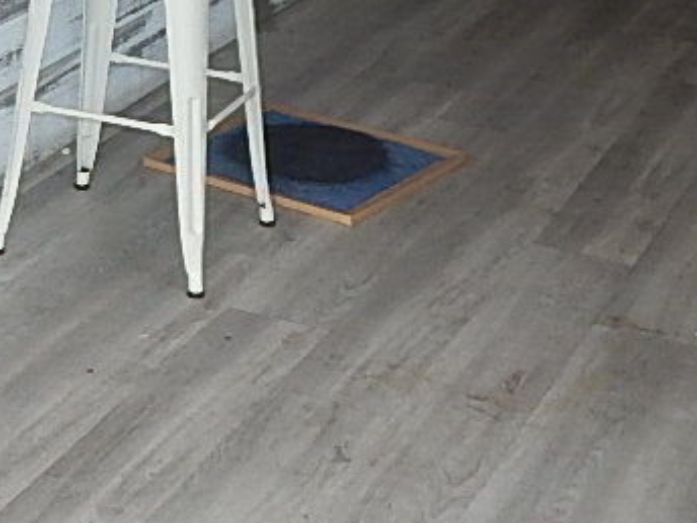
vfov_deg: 12.9
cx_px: -57
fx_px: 2154
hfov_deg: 17.8
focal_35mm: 107
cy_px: -341
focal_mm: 4
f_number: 3
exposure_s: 1/160
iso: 125
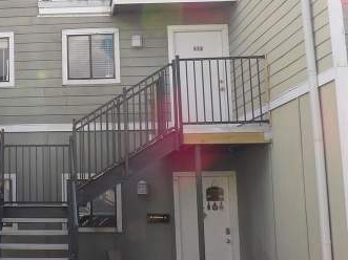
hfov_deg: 30.7
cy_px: 122
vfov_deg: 25.2
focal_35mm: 58
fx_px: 583
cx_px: -5
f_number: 5.6
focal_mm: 4.3
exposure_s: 1/151
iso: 100
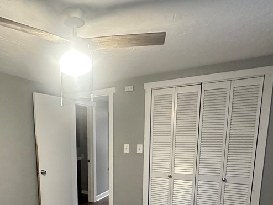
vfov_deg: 45.0
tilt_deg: -9.0
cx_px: 92
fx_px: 229
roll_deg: +0.2
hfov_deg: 60.2
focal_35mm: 29
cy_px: 174
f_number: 2.2
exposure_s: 1/60
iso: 500
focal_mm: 2.22
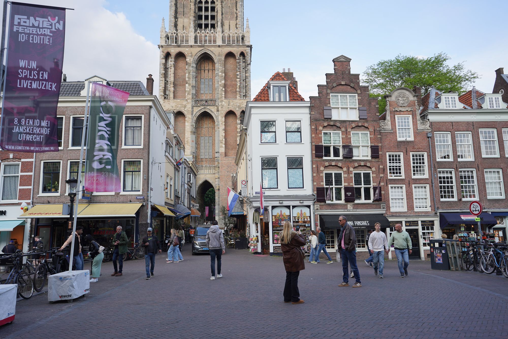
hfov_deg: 73.7
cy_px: 170
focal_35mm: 24
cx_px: 254
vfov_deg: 53.1
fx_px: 339
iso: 100
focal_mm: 24
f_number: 7.1
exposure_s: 1/100
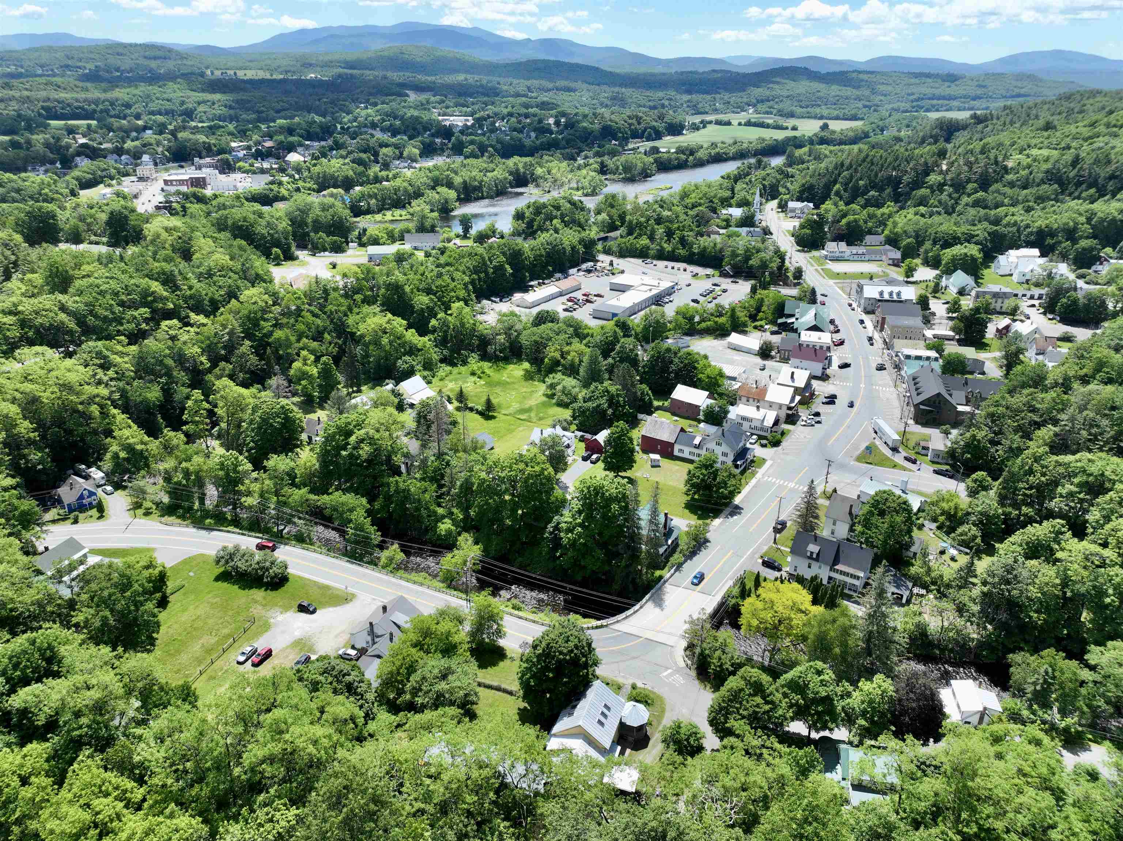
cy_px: 420
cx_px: 562
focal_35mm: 24
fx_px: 778
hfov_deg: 71.6
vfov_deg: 56.8
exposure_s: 1/2000
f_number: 2.8
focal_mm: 12.29
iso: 140
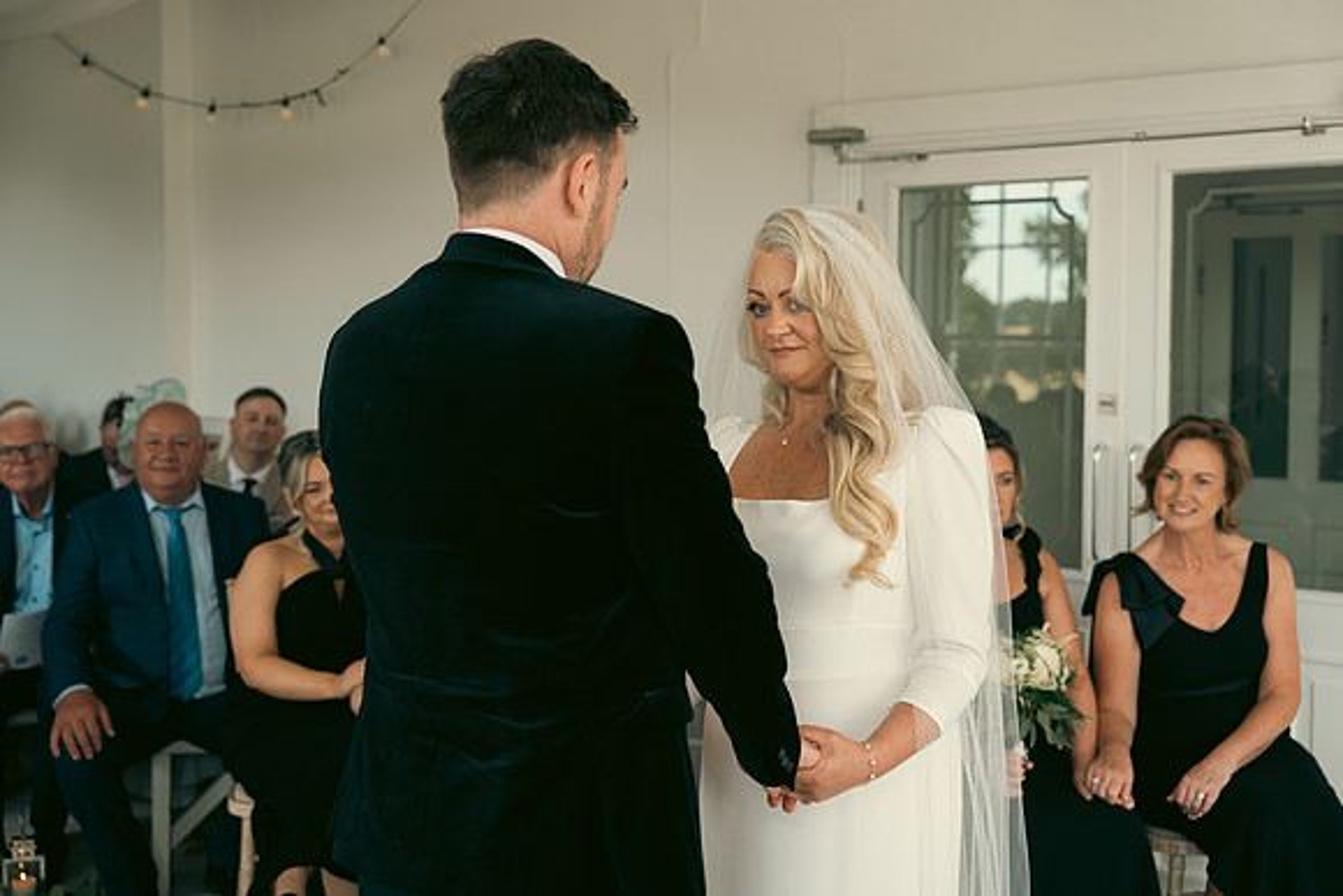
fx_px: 1791
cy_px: 448
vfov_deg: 28.1
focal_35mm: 48
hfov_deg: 41.1
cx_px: 672
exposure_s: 1/160
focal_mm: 48
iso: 250
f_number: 3.5
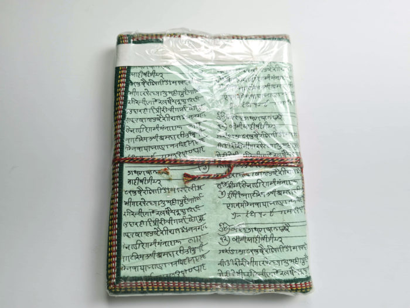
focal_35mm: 26
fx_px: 308
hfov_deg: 67.3
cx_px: 205
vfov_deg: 53.1
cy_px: 154
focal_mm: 5.4
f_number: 1.8
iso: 50
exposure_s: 1/196
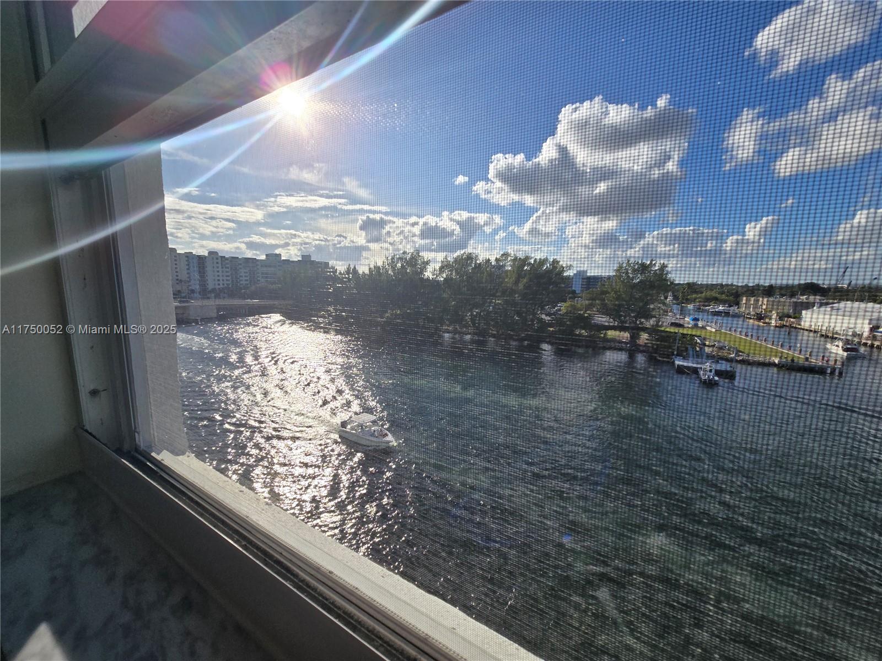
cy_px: 330
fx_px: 331
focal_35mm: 13
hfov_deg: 106.2
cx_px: 441
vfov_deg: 89.9
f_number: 2.2
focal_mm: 2.2
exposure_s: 1/4142
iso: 50
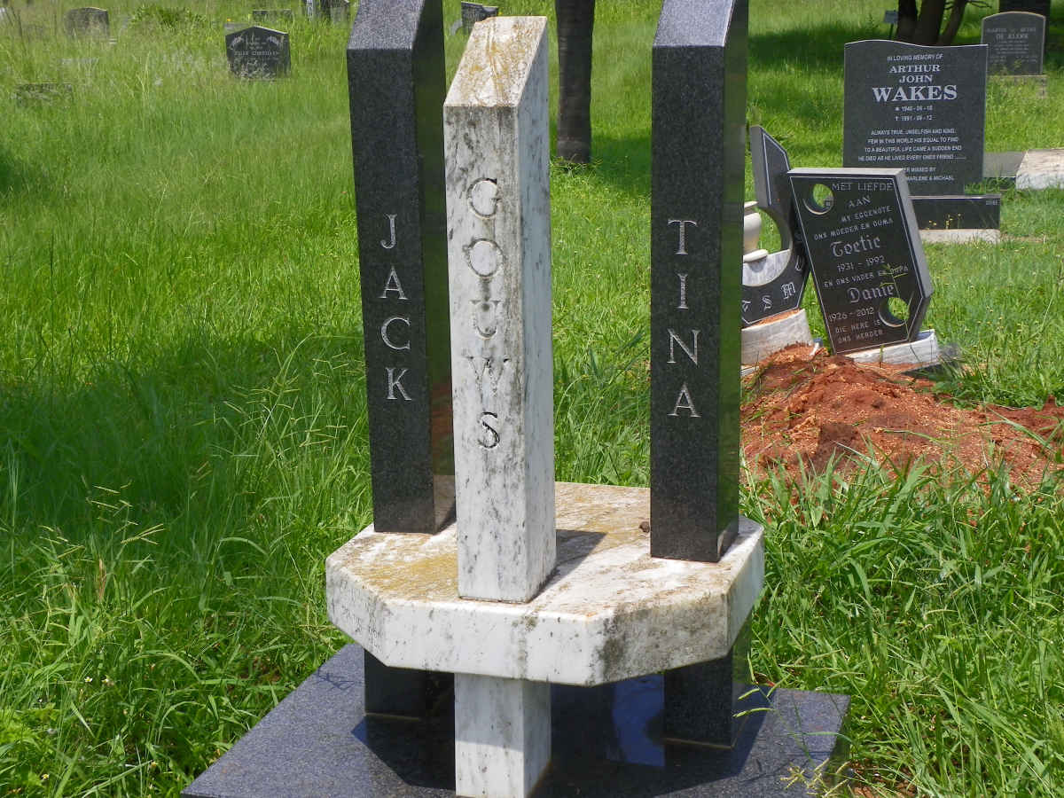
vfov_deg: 25.2
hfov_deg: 33.2
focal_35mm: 58
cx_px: 532
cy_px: 399
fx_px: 1783
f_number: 5.6
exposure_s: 1/250
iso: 64
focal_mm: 10.3
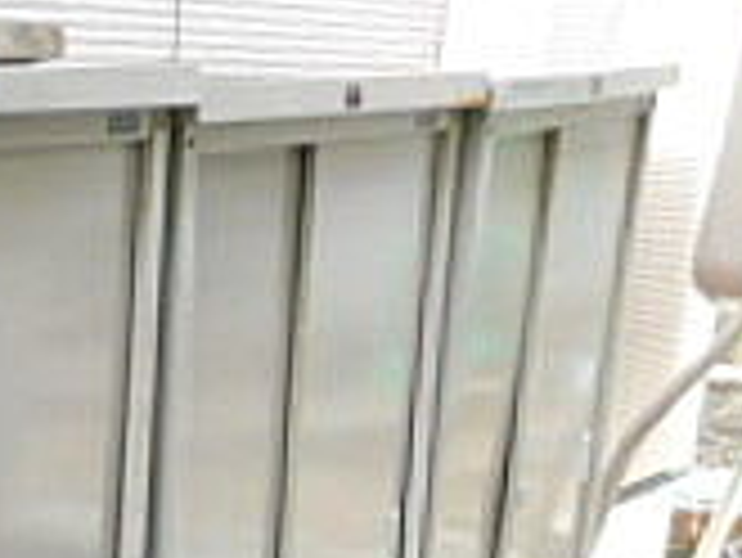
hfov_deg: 19.4
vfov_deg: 15.2
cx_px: -346
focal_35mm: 89
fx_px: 1909
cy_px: 873
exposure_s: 1/80
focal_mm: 4
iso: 125
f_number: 3
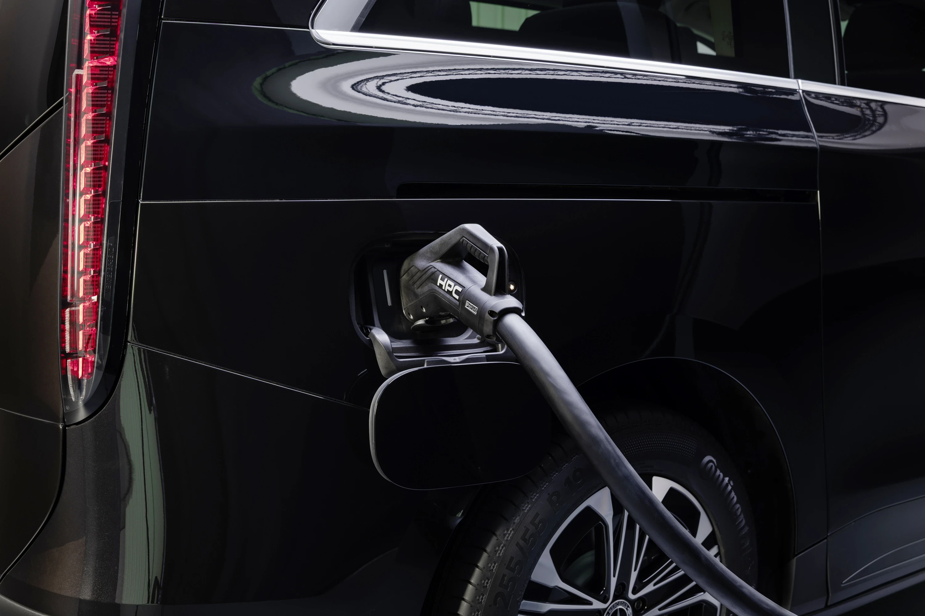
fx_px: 1027
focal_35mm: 40
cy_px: 308
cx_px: 462
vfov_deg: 33.4
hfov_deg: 48.5
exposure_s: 5
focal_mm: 40
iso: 100
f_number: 7.1
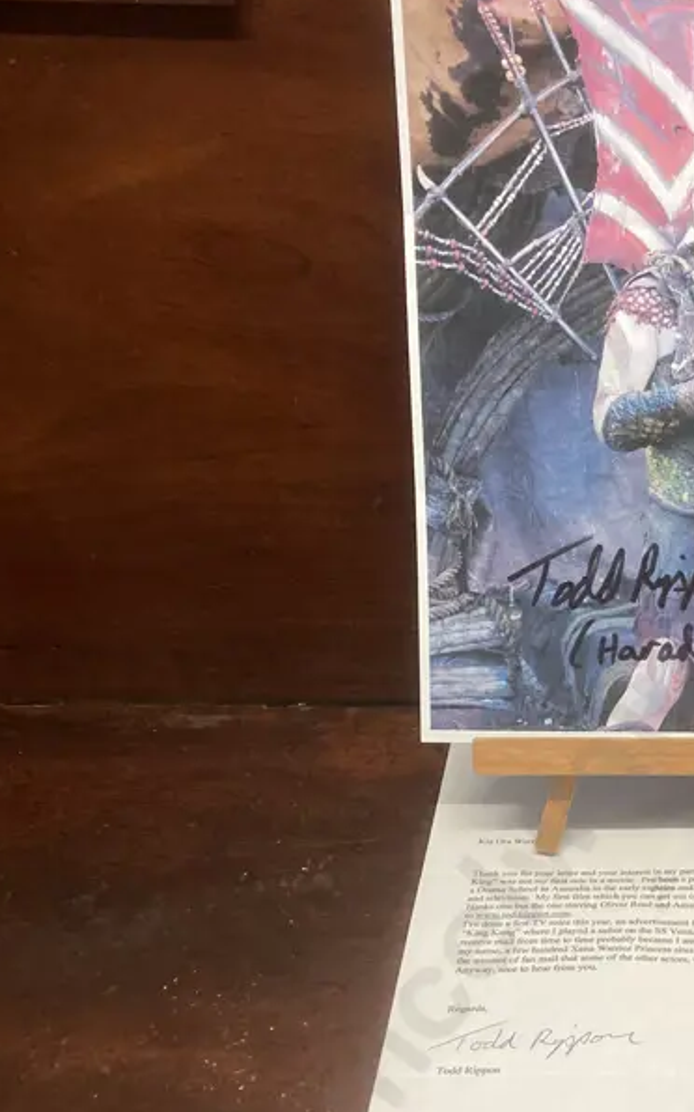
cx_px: 701
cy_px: 644
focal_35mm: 51
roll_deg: -0.4
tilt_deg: -32.7
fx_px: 1545
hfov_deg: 24.1
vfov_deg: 39.5
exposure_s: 1/50
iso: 200
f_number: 1.8
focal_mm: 3.99
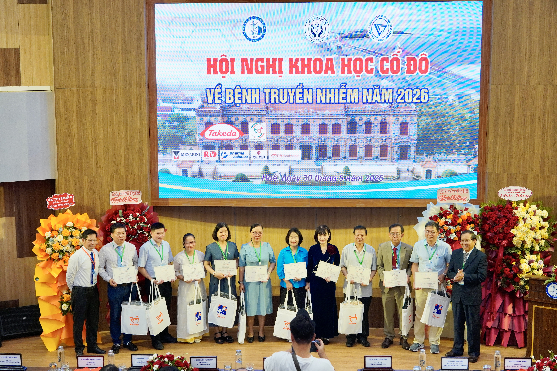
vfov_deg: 26.5
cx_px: 278
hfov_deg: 38.9
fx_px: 789
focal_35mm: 51
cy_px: 186
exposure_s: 1/60
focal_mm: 34
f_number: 4.5
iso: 1250
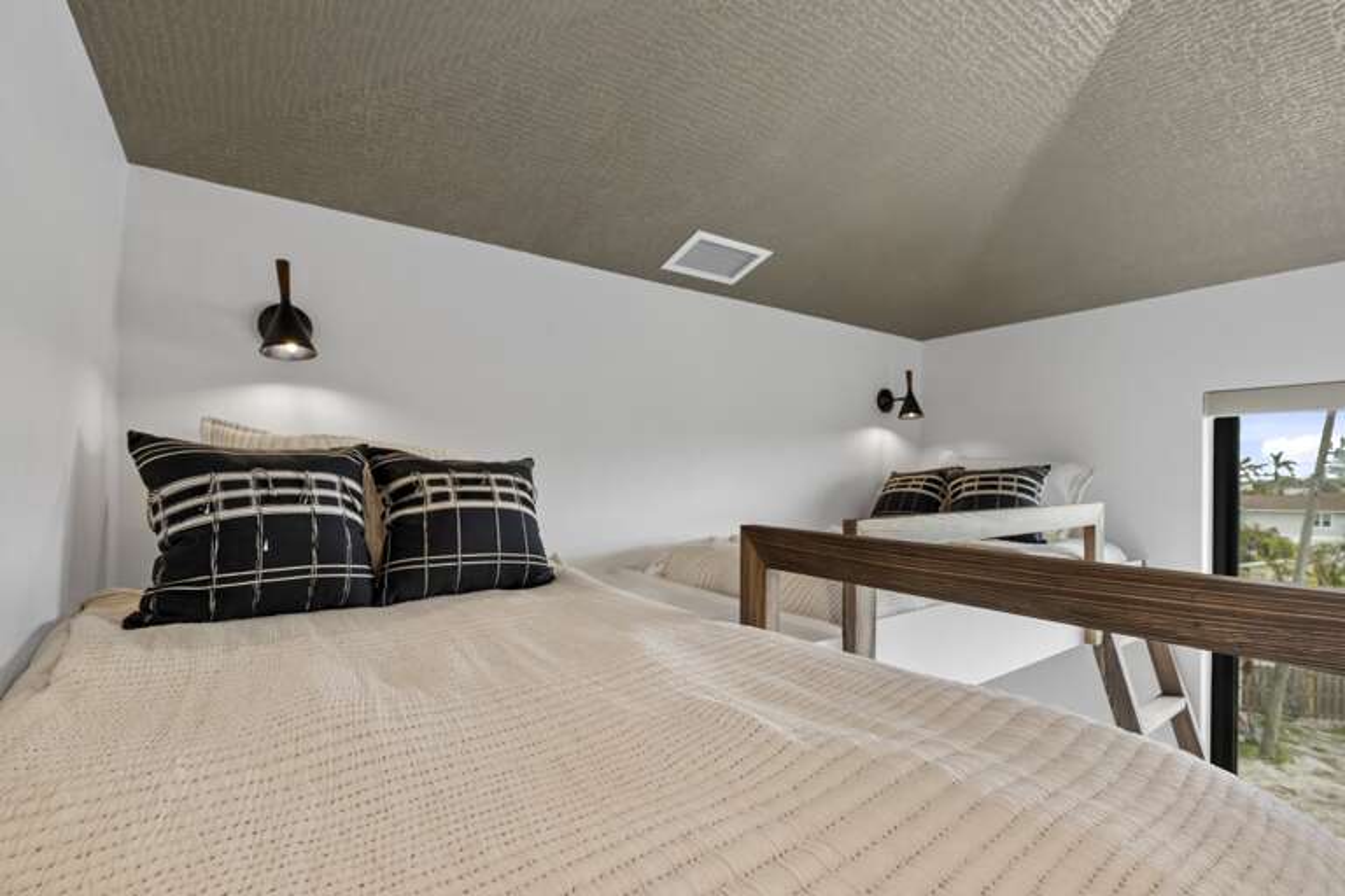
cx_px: 672
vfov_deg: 77.3
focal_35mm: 15
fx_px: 560
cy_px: 448
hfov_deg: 100.4
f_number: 4.5
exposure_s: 1/30
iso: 400
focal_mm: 10
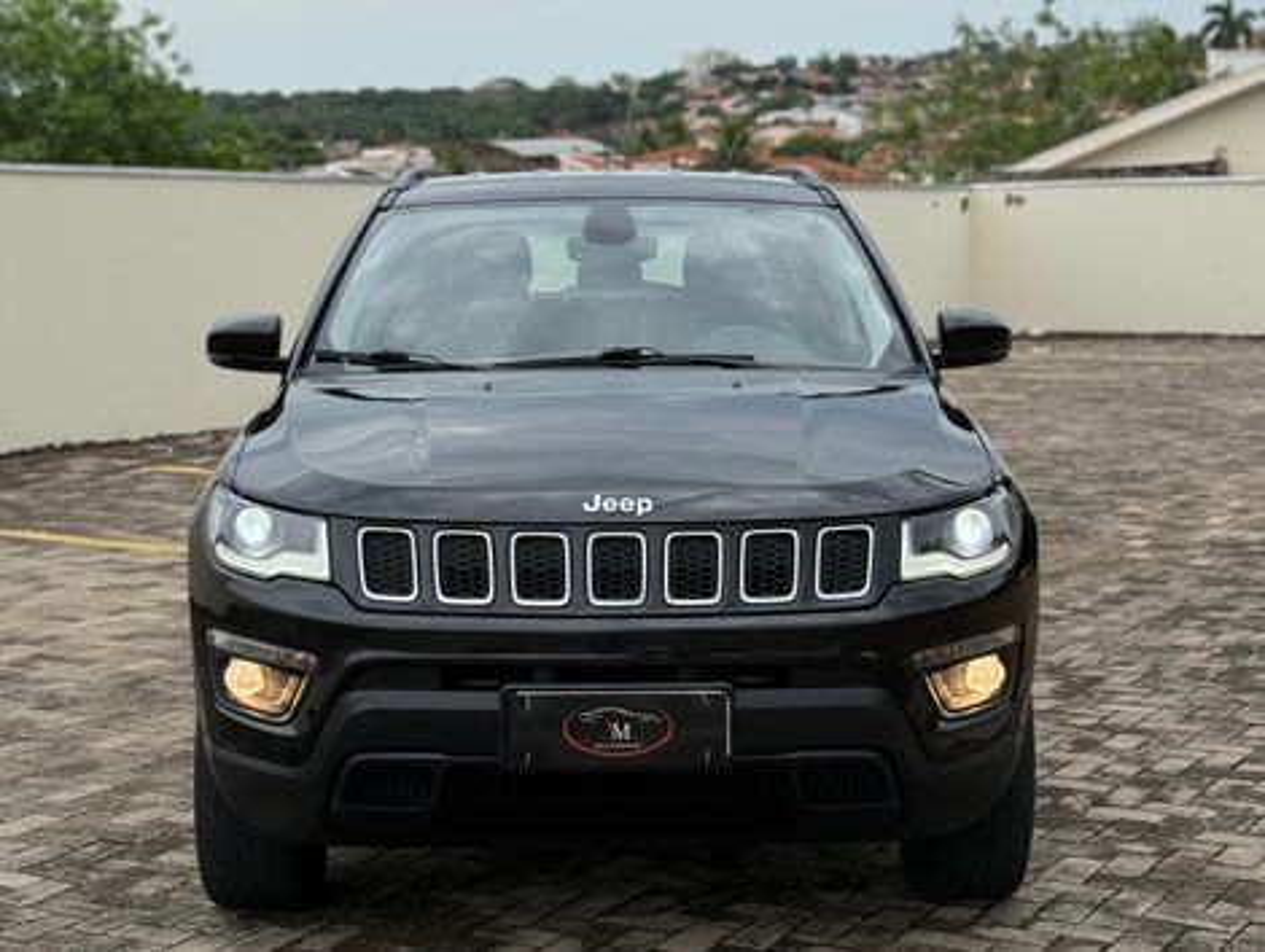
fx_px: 1757
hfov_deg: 39.6
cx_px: 632
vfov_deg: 30.3
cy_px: 476
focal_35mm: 48
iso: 64
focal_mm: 6.76
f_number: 1.78
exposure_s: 1/3096
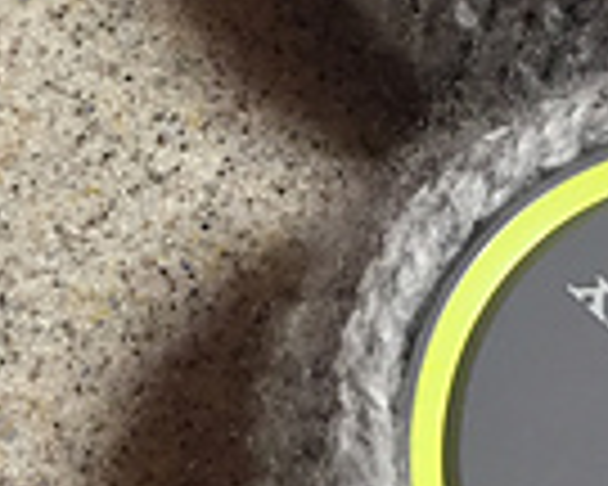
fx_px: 2411
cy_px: 184
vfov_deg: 11.5
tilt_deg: -62.9
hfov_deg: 14.3
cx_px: 158
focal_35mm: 134
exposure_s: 1/30
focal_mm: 4.15
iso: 200
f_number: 2.2
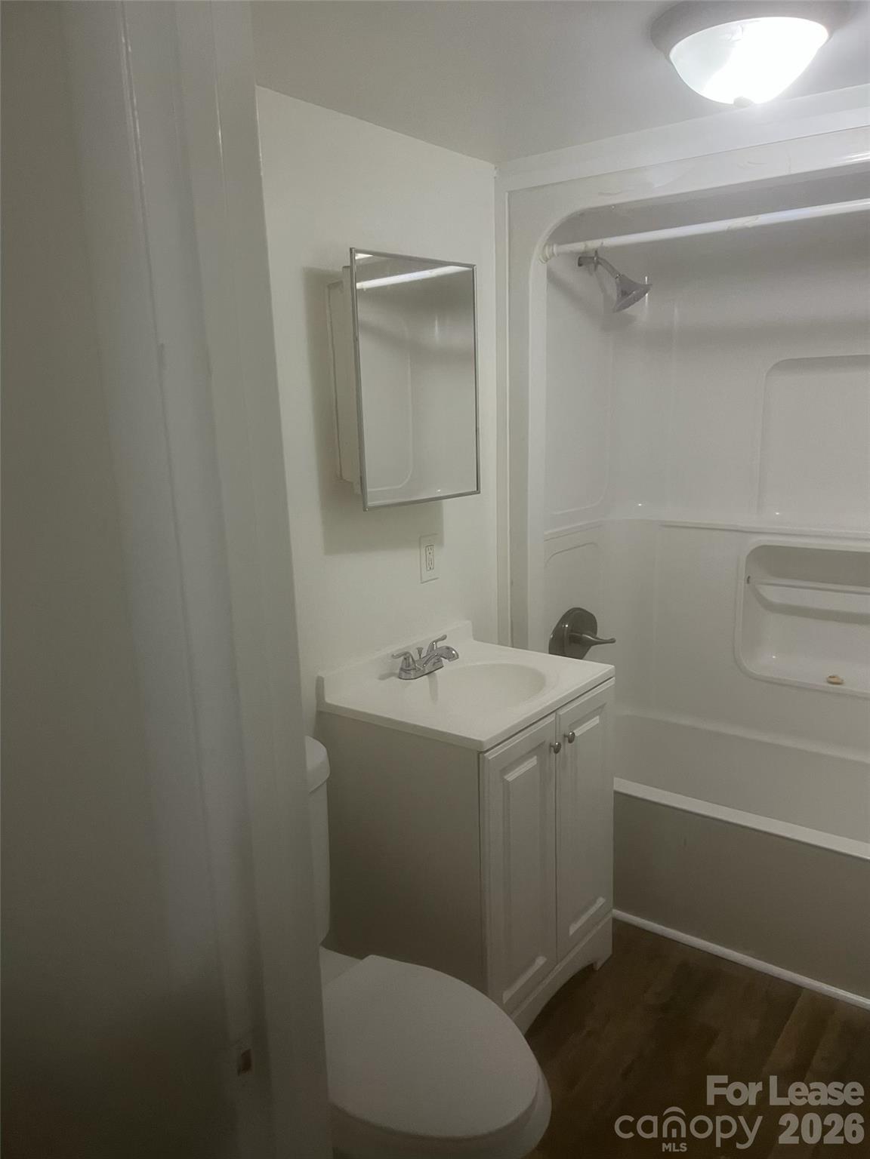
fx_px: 871
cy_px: 580
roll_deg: +3.3
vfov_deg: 67.3
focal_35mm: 26
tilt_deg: -11.4
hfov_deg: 53.1
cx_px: 435
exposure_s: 1/60
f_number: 1.5
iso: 320
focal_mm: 5.7
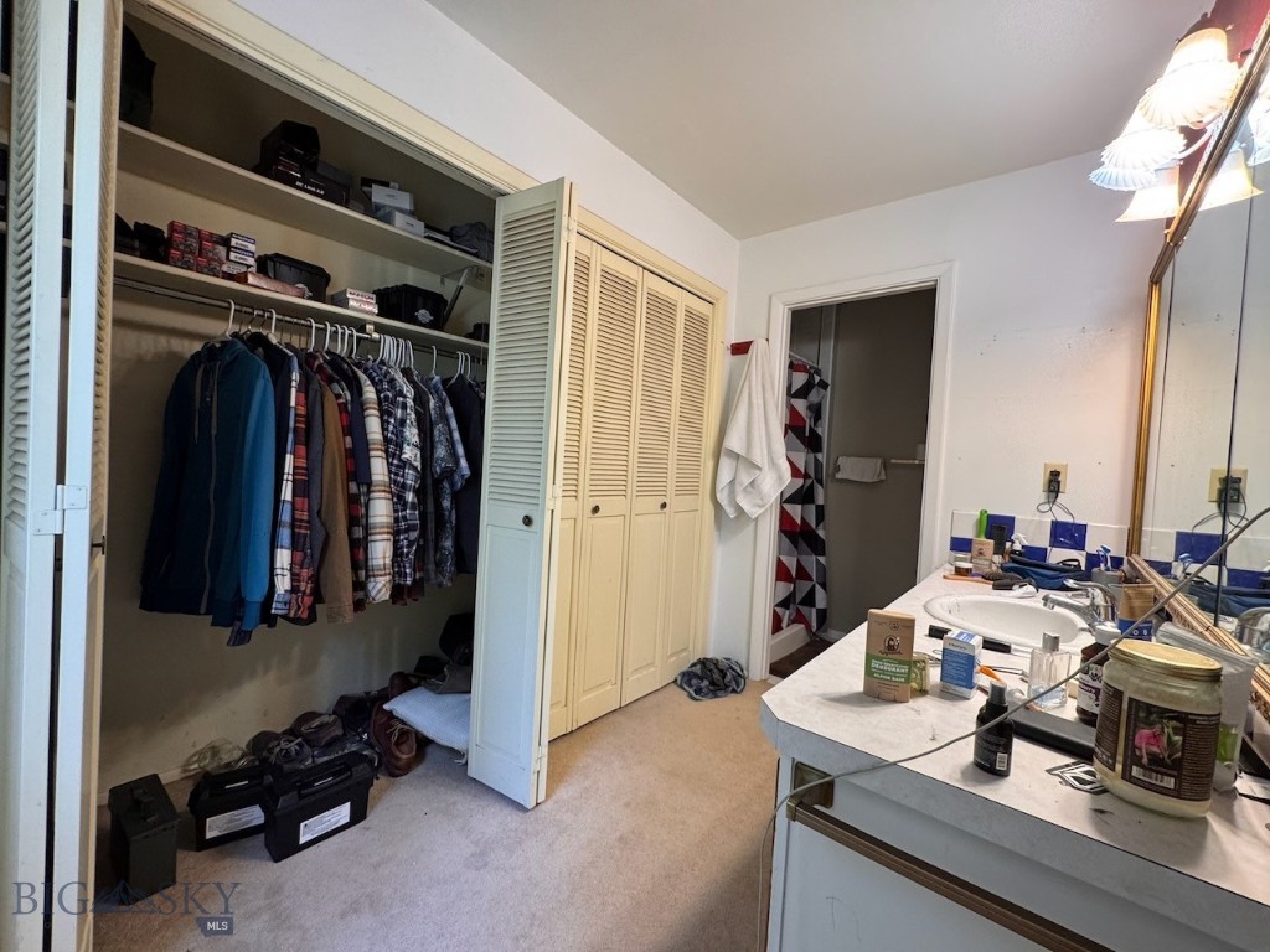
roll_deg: -3.4
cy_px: 476
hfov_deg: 102.1
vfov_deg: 85.7
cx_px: 635
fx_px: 514
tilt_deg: -1.8
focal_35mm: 14
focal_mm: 2.22
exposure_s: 1/60
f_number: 2.2
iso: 200
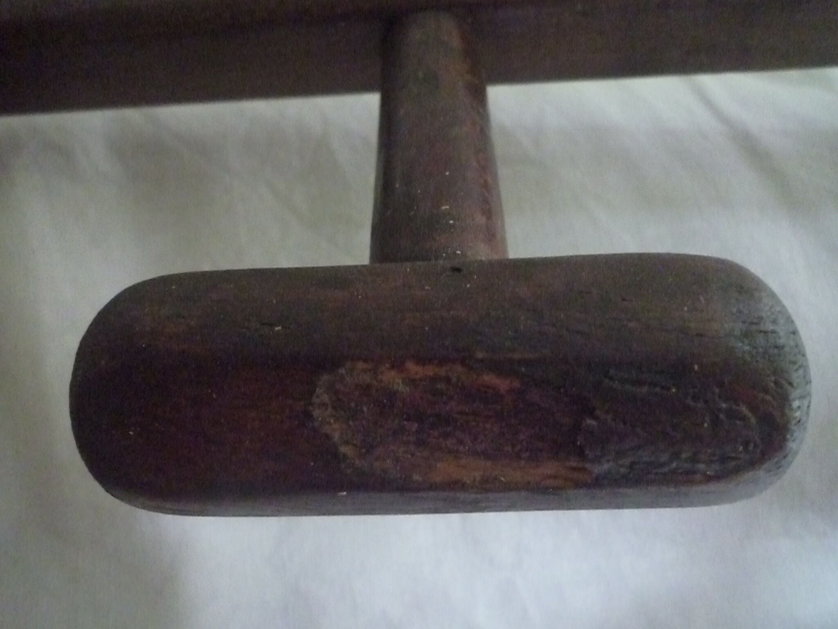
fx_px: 605
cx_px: 419
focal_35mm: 25
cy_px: 314
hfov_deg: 69.4
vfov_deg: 54.9
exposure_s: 1/30
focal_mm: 4.4
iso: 2500
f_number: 2.8
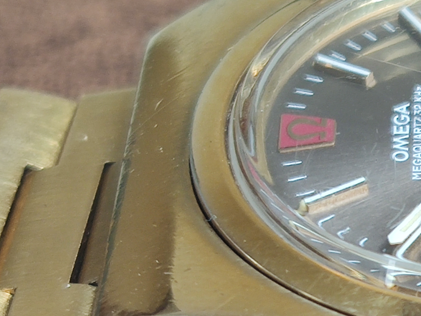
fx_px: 1860
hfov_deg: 12.6
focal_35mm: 153
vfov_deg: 9.7
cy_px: 212
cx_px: 508
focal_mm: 4.75
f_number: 1.75
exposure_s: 1/100
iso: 310
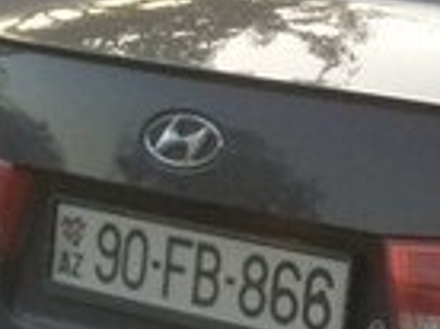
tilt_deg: -18.4
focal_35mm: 139
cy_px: 359
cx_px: 934
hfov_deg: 12.3
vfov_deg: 10.5
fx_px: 1764
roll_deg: -1.7
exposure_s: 1/33
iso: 40
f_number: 2.2
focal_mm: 4.15
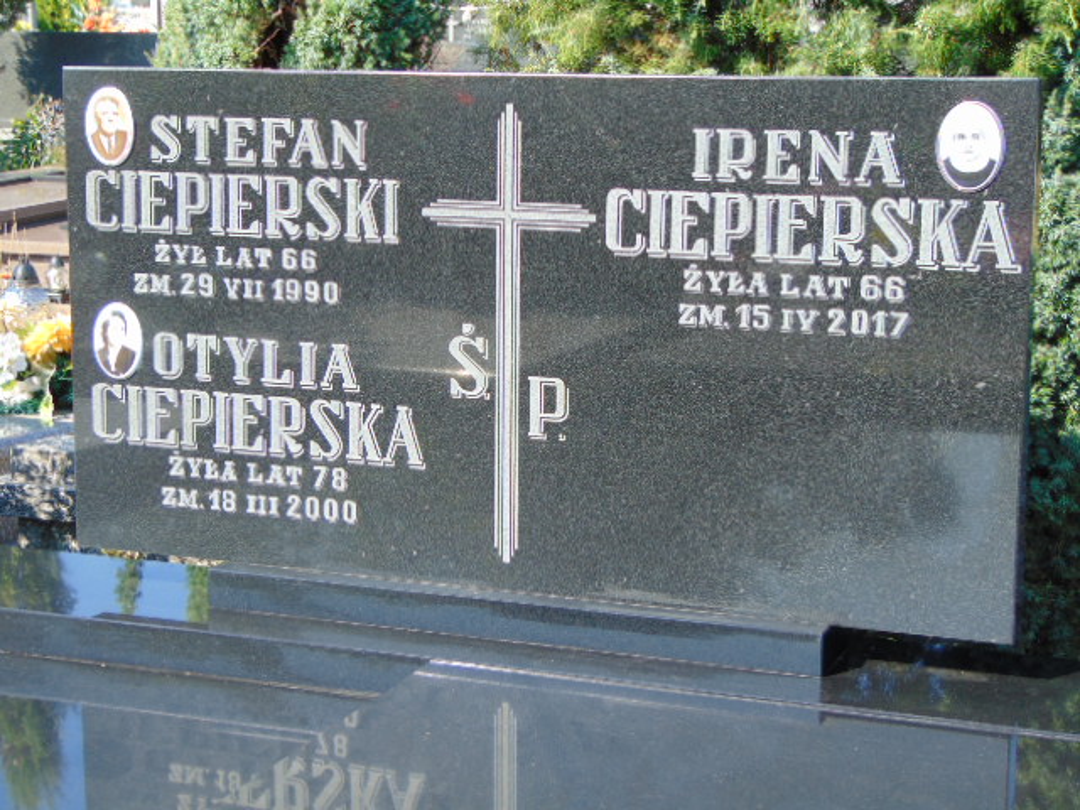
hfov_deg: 27.4
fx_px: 2215
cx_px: 540
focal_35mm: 71
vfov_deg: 20.7
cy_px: 405
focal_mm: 12.8
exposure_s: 1/250
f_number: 3.7
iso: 80
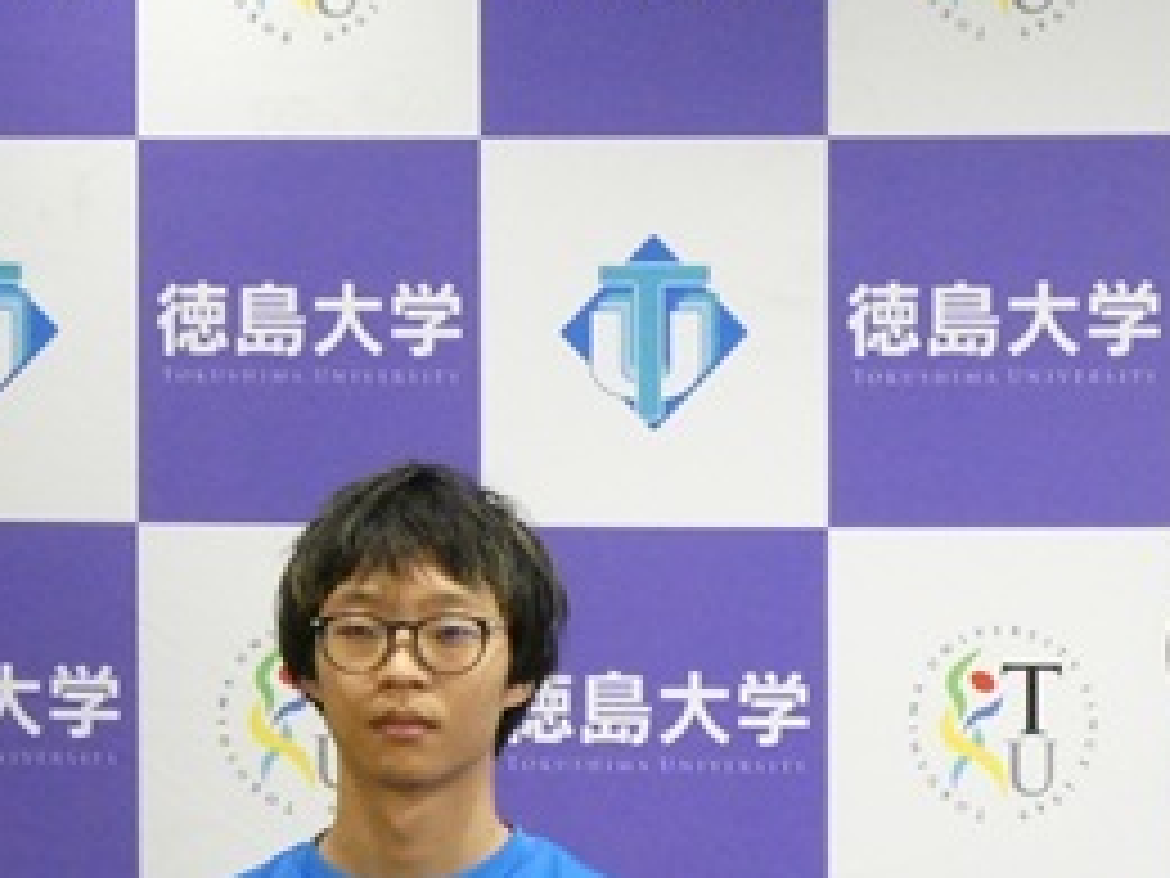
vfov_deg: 4.5
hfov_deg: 6.0
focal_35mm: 330
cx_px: 819
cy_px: 810
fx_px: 11154
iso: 1000
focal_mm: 25.6
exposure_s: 1/80
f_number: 5.4
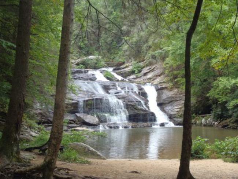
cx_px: 119
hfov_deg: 43.8
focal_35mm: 43
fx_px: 296
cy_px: 90
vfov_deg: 33.6
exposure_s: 1/50
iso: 160
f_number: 4.8
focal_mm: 7.73
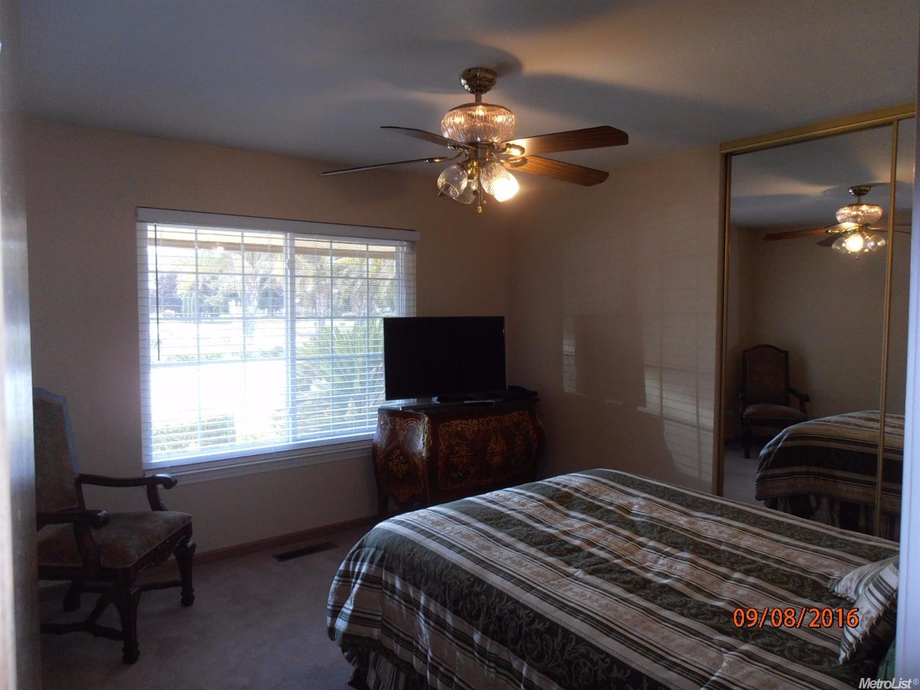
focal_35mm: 24
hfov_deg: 71.6
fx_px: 638
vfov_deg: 56.8
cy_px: 345
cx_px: 460
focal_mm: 4.2
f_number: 3
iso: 125
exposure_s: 1/30
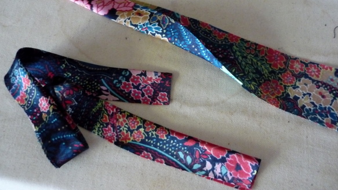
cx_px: 165
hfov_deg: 54.0
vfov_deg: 31.9
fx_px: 332
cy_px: 75
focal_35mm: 37
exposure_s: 1/20
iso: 800
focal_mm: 5.5
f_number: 2.8
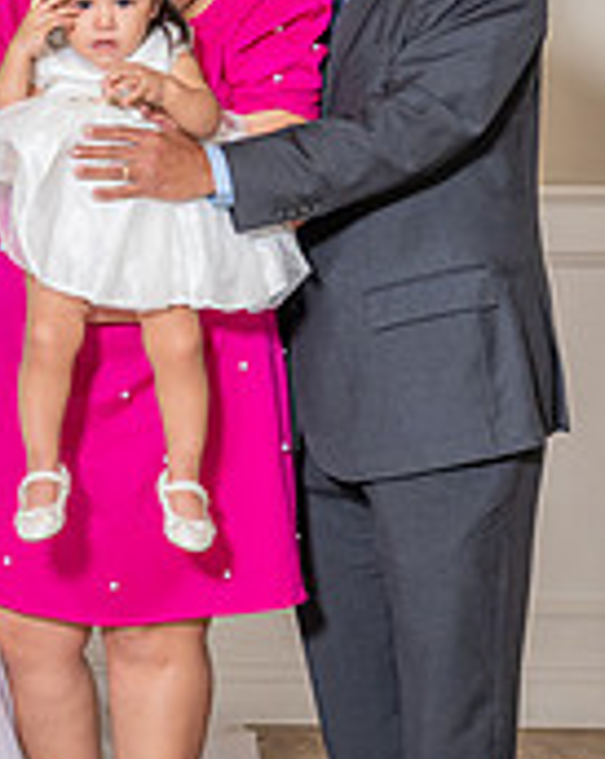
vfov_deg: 15.2
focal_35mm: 127
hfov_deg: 11.2
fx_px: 2850
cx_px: -534
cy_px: 368
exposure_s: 1/160
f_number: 4.5
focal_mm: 38
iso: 640
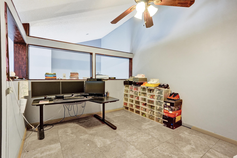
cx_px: 118
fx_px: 105
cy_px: 79
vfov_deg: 73.7
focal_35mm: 16
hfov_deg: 96.7
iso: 1600
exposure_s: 1/15
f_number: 5.6
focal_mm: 16
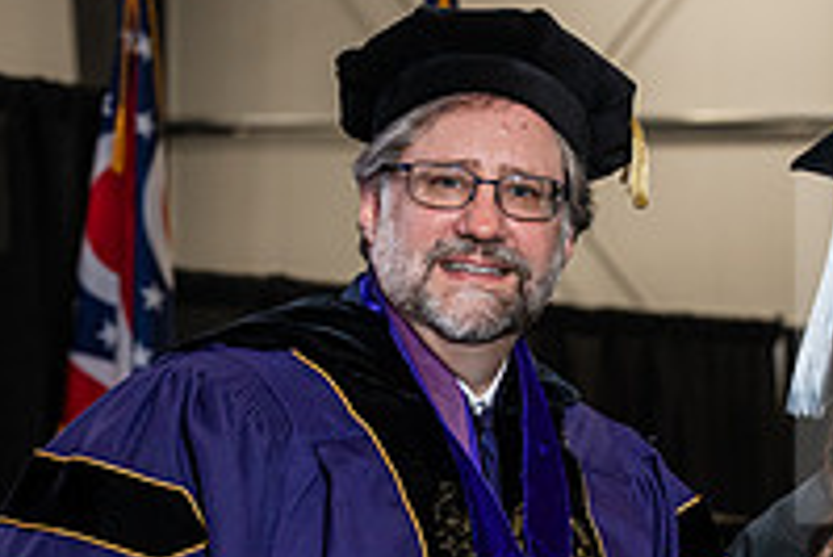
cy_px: 681
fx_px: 4724
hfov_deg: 10.0
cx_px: 670
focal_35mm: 204
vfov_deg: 6.7
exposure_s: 1/200
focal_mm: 70
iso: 1250
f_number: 5
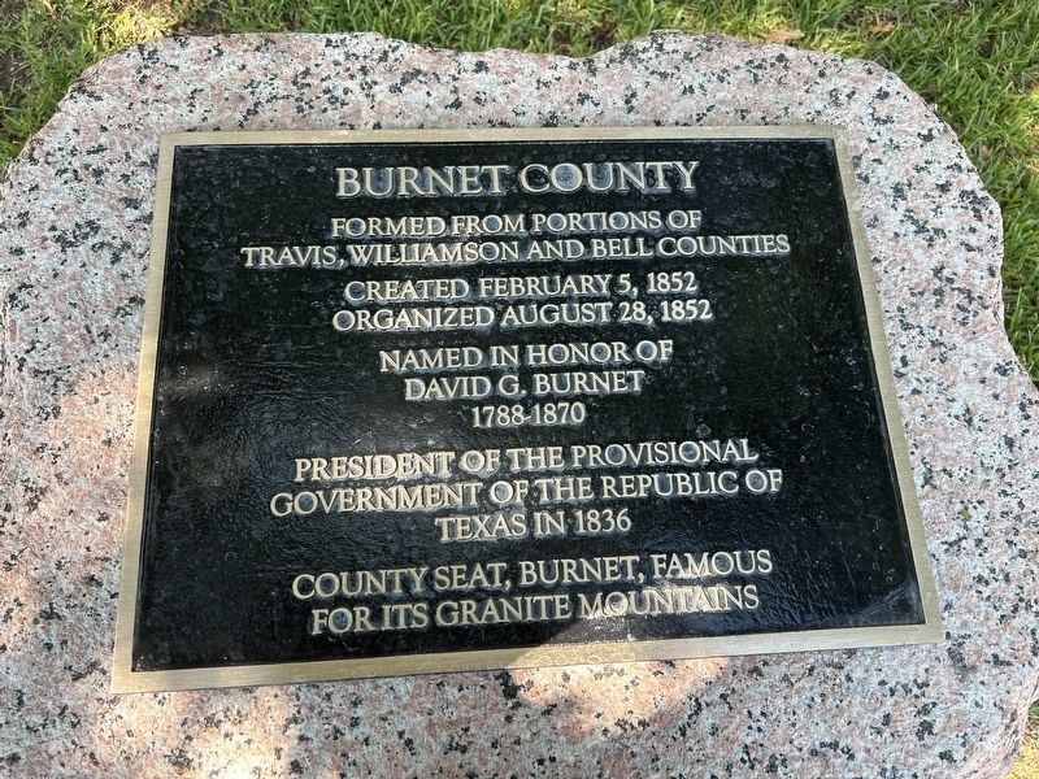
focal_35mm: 26
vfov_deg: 53.1
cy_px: 390
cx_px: 520
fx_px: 780
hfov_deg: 67.3
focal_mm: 5.7
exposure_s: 1/318
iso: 50
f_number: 1.5
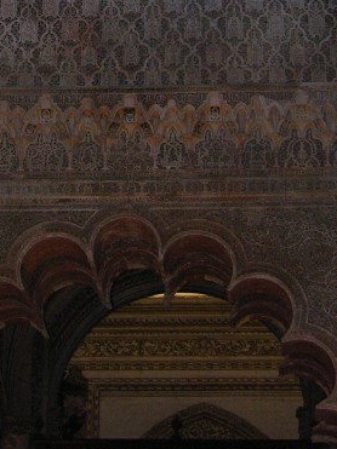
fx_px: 1559
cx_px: 103
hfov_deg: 12.3
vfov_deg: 16.1
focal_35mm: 120
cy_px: 11
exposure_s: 1/60.1
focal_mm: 14.7
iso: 200
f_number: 3.1
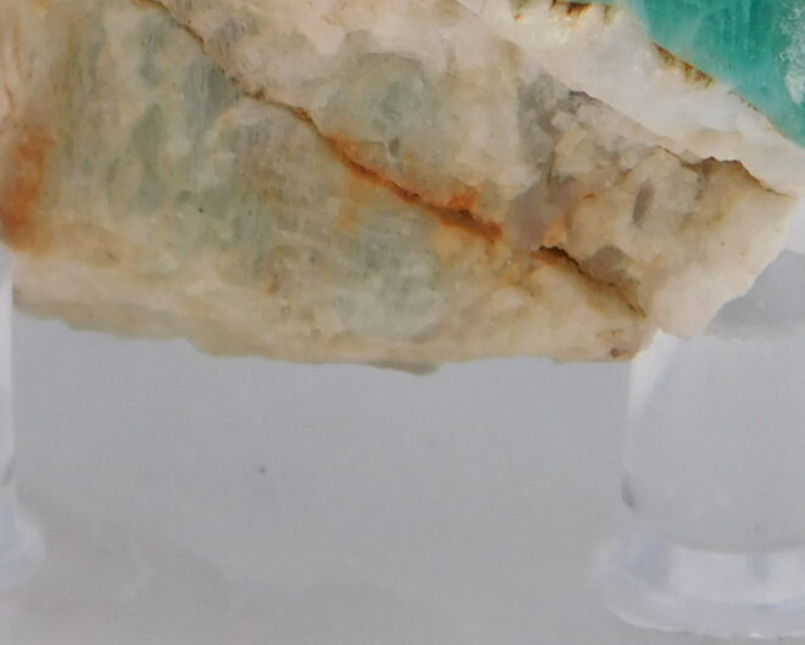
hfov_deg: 10.0
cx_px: 391
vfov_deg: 7.8
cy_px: -429
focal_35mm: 194
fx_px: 4623
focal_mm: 9
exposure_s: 1/200
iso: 125
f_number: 3.8
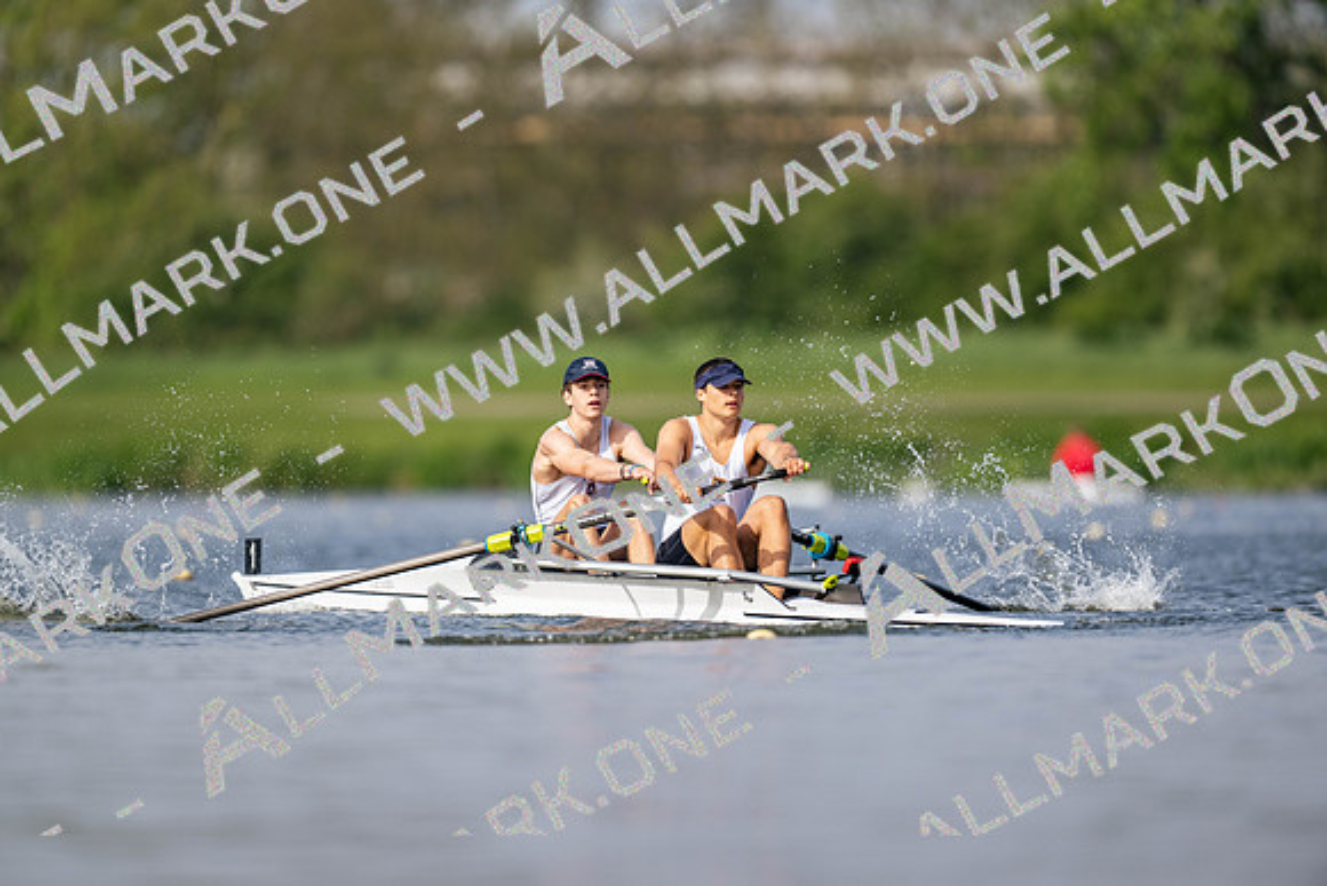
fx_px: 22121
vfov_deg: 2.3
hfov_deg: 3.4
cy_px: 443
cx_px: 664
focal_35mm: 600
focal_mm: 600
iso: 280
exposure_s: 1/2500
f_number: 4
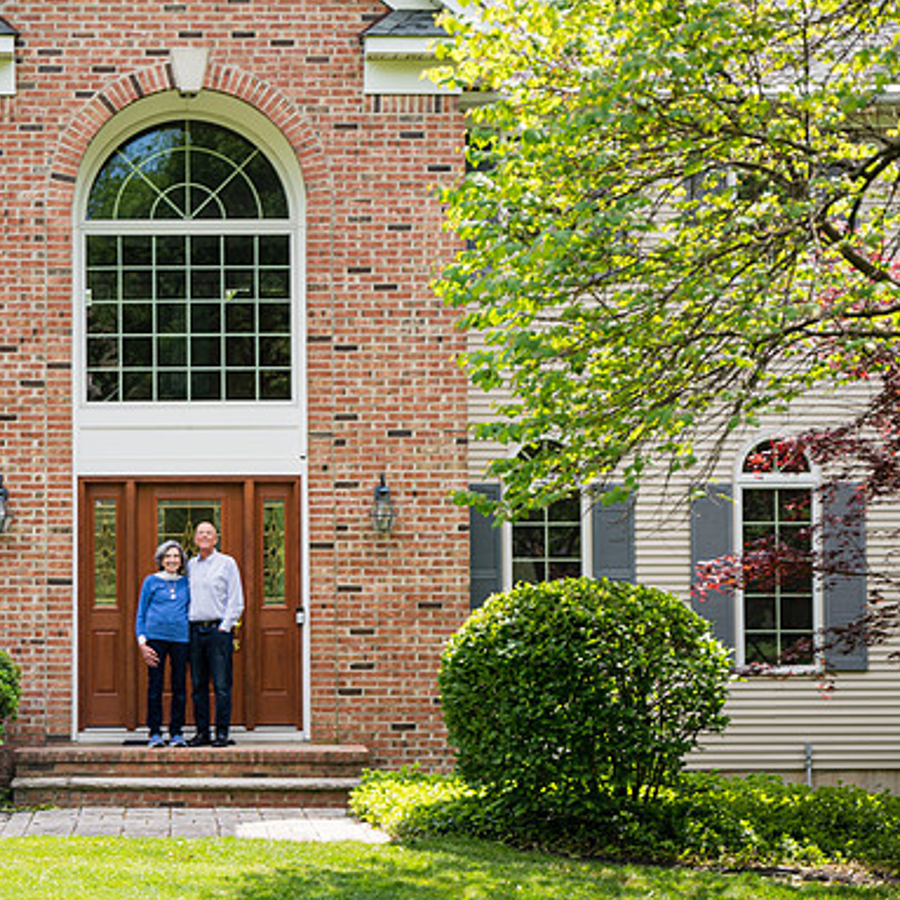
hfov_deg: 22.0
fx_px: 2294
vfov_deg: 22.2
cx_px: 236
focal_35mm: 78
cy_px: 451
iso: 125
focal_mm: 60
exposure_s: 1/400
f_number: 4
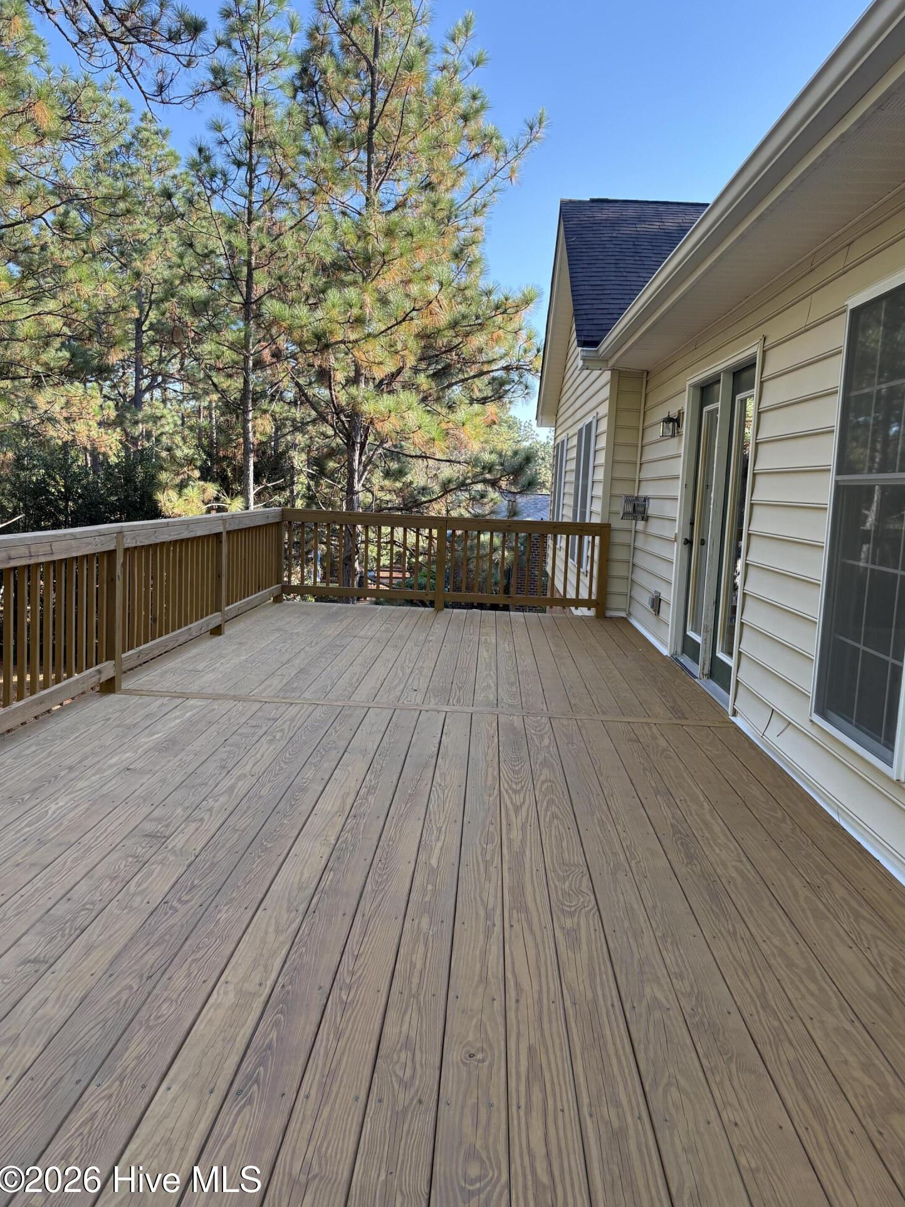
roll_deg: -3.2
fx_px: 941
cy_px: 610
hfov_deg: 51.3
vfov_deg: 65.3
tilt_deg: -6.5
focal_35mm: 27
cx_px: 464
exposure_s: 1/422
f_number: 1.6
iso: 64
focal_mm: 5.96
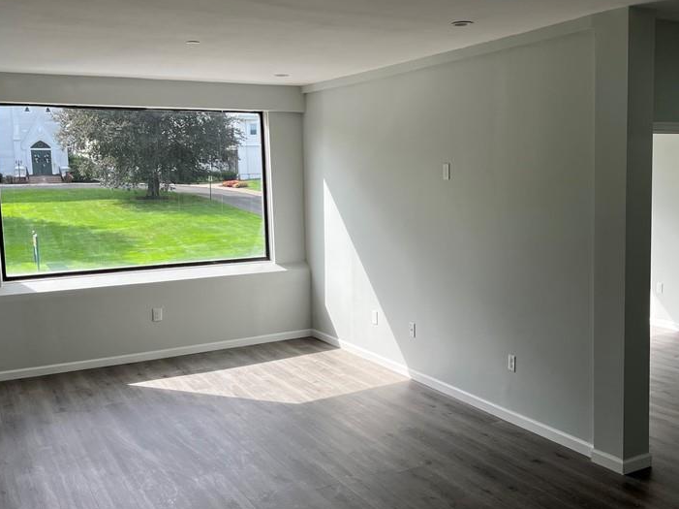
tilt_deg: -7.3
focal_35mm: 38
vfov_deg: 37.7
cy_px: 250
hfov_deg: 48.7
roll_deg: +1.0
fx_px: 745
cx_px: 409
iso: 50
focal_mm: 5.1
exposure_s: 1/727
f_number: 1.6
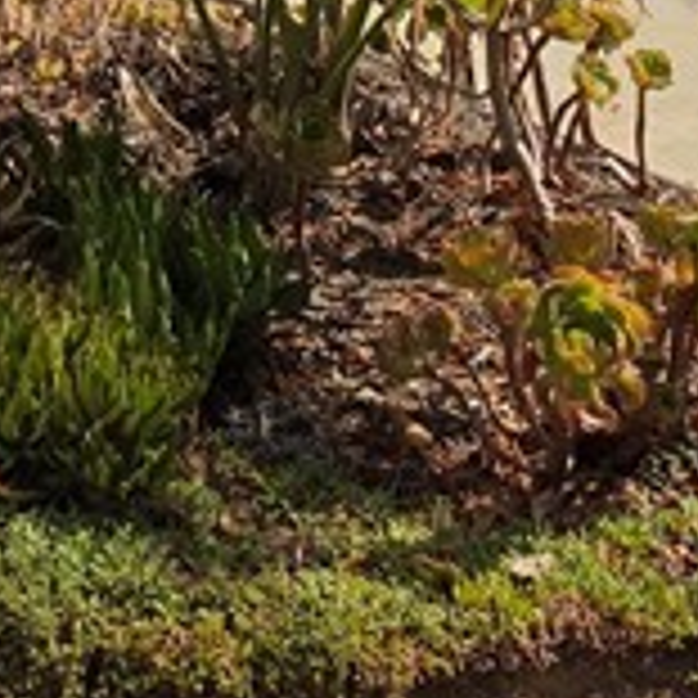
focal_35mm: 134
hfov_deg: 12.3
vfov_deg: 11.4
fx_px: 3057
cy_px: -815
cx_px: -423
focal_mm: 6.5
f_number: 1.4
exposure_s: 1/6571
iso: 64
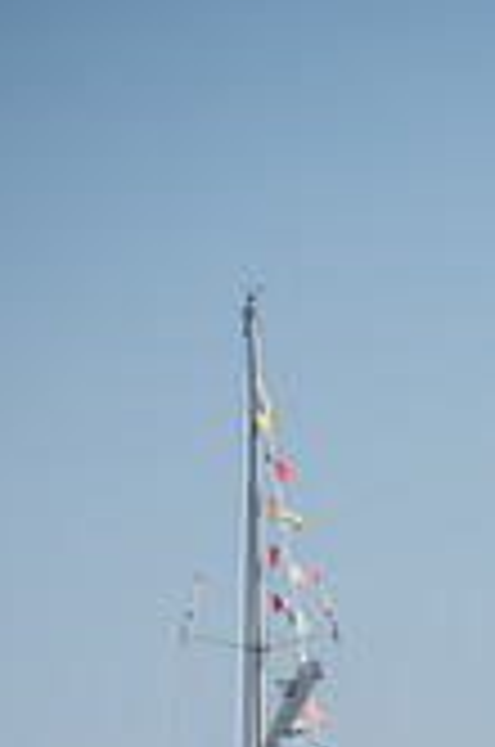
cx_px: 652
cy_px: 990
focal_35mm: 530
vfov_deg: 3.9
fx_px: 10976
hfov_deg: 2.6
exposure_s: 1/800
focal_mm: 130
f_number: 5.6
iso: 100
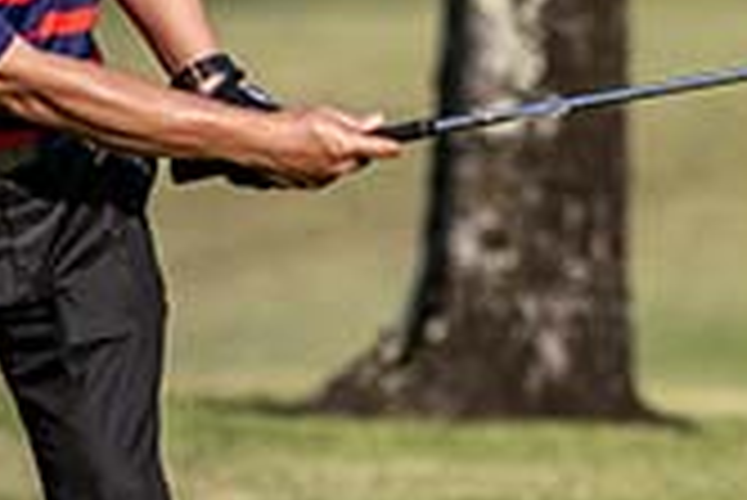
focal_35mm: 2308
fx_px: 47932
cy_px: -203
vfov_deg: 0.6
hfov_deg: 0.9
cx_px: 1026
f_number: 5.6
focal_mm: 400
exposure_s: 1/1600
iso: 160
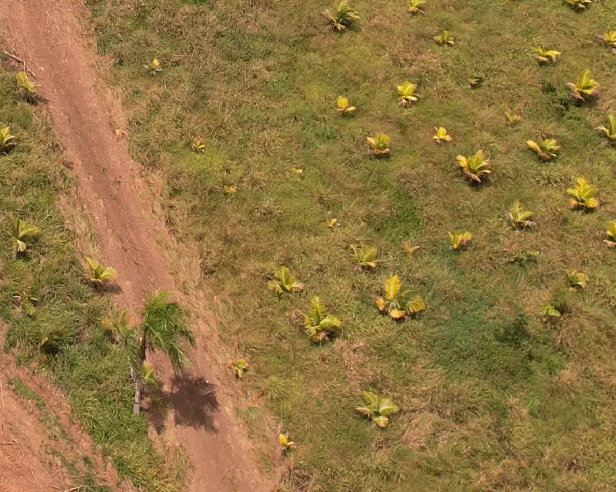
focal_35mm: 95
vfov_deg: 14.4
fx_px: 1732
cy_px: -375
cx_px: -148
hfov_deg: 18.9
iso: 100
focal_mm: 8.38
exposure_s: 1/60
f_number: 2.8
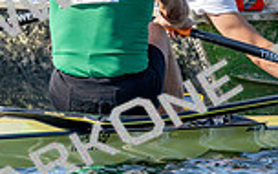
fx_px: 13645
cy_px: 54
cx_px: 188
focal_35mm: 1801
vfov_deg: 0.7
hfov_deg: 1.2
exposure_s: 1/1600
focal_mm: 463
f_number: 6.3
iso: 400
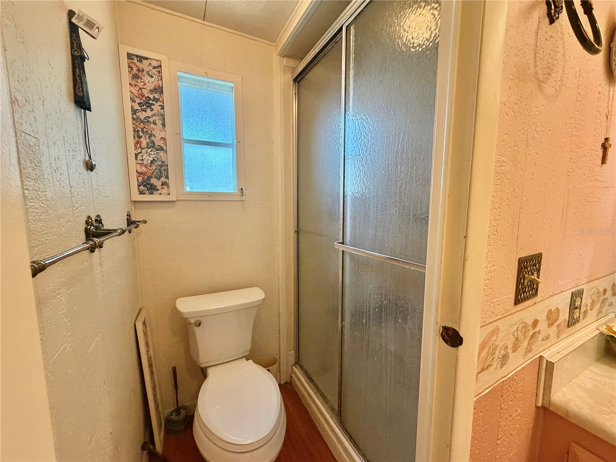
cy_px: 231
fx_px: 249
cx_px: 308
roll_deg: +0.2
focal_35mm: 14
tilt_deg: -6.3
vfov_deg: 85.7
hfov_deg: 102.1
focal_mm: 2.22
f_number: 2.2
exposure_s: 1/60
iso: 400
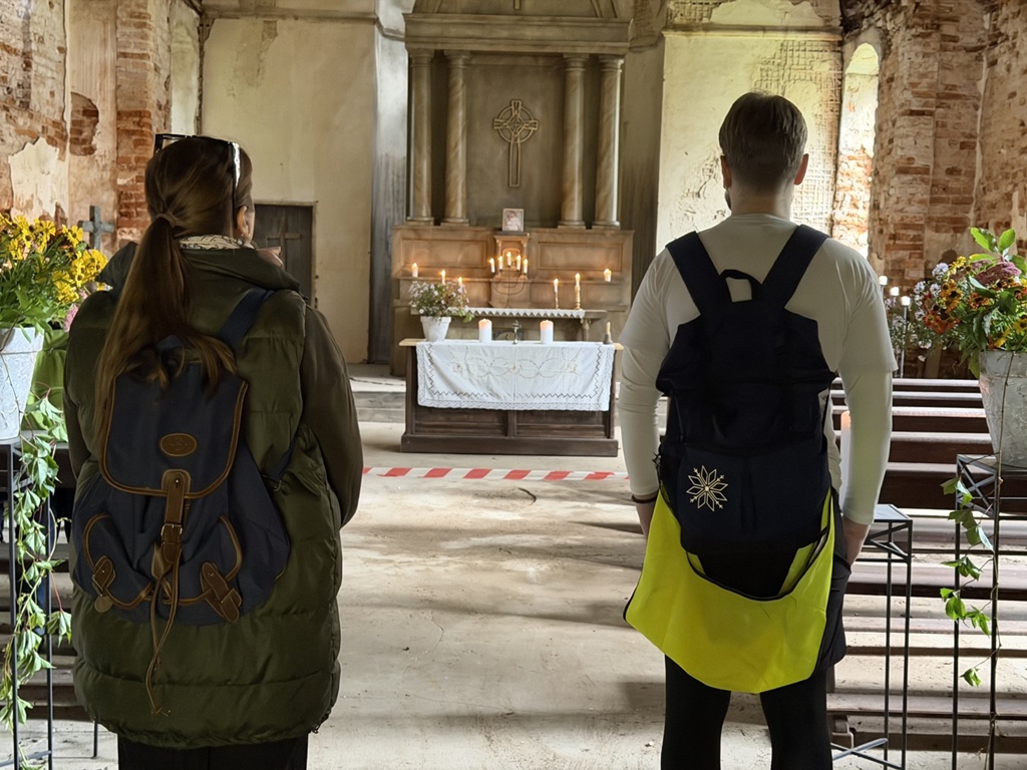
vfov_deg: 30.3
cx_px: 514
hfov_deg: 39.7
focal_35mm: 48
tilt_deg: -5.2
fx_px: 1424
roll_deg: -2.9
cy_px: 385
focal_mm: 6.76
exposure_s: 1/39
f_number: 1.78
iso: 500
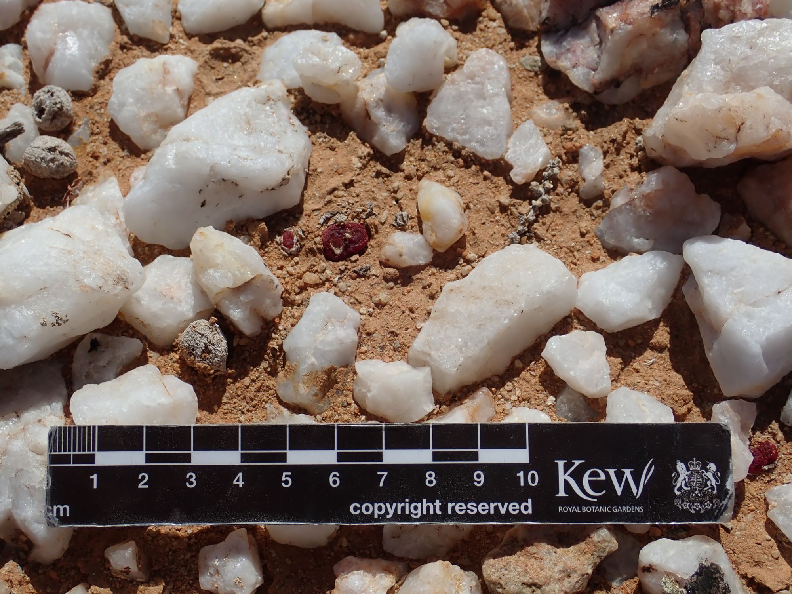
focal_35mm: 46
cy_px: 297
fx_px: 1052
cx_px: 396
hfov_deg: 41.2
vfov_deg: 31.5
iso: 100
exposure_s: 1/200
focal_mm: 8.41
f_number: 13
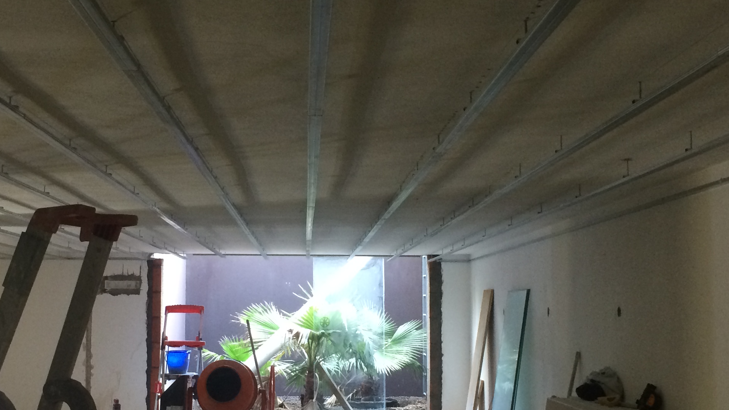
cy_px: 241
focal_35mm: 56
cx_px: 286
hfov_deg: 37.1
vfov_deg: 21.4
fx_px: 1083
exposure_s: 1/30
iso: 200
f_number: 2.2
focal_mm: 4.12
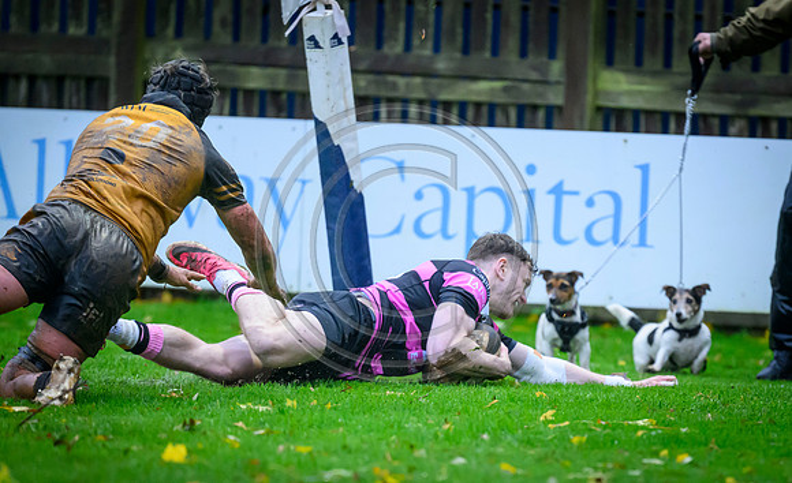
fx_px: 12765
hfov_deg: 3.6
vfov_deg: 2.2
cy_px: 376
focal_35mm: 595
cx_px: 488
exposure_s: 1/1000
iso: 6400
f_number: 3.2
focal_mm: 400
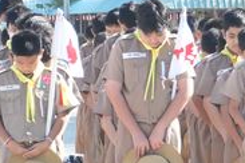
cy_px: 53
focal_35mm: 291
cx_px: 479
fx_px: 1982
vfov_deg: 4.7
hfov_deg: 6.9
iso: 1600
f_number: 9
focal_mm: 43
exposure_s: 1/640
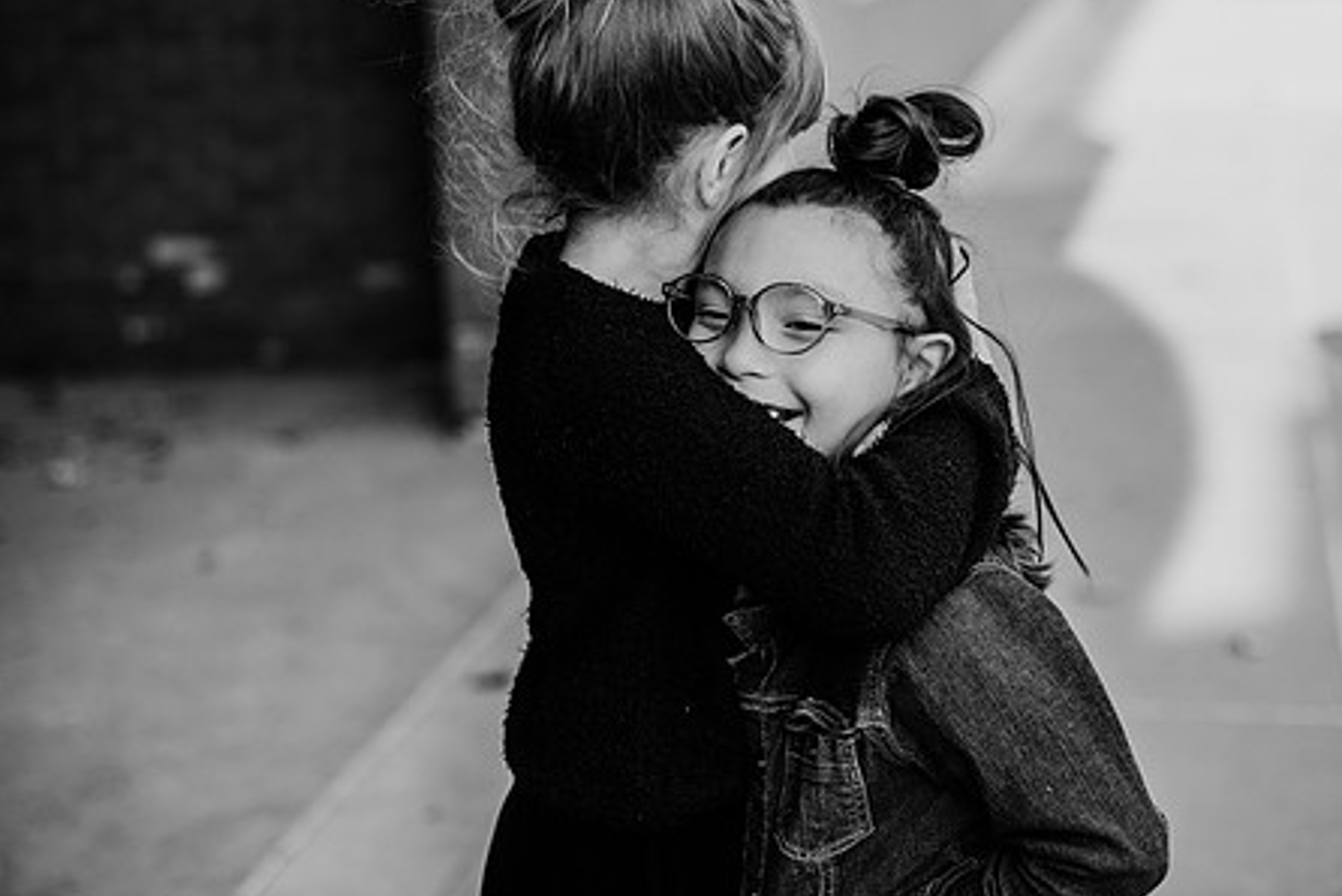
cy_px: 320
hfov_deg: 30.9
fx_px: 2425
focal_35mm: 65
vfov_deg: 20.9
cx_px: 752
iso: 125
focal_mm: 50
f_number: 2.2
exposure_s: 1/1600
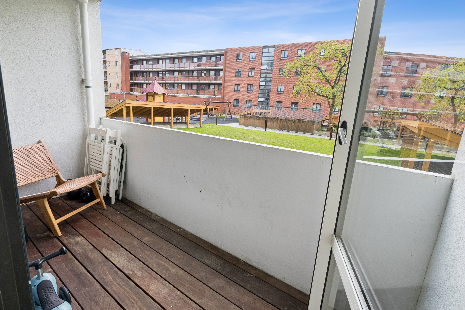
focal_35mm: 17
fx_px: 223
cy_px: 155
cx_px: 232
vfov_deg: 69.7
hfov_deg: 92.4
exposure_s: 1/125
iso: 400
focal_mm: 11.5
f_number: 7.1
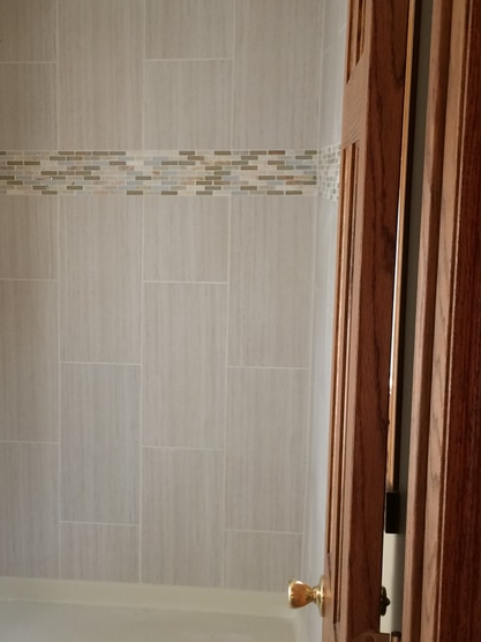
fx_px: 1000
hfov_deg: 26.6
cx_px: 107
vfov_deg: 35.5
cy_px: 322
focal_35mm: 54
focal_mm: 4.12
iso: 80
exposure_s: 1/30
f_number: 2.2
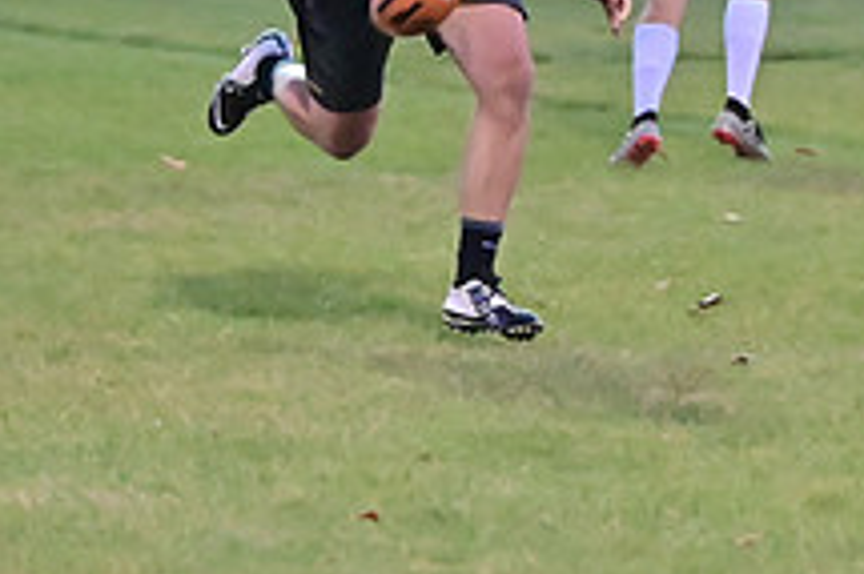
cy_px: 22
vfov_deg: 3.0
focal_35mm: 465
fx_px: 11151
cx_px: 643
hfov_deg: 4.4
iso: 6400
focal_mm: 115
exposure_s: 1/400
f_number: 4
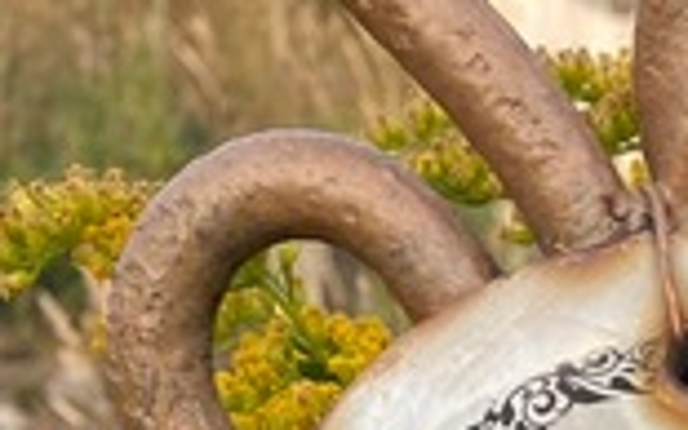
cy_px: 1113
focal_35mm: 142
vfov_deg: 8.3
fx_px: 2663
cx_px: 914
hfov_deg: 14.1
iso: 32
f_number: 1.8
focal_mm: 4.25
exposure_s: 1/213
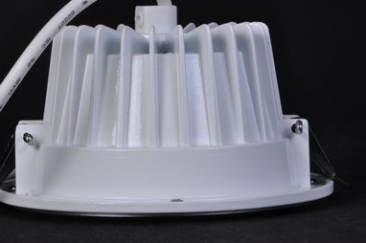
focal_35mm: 177
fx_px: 1796
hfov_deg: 11.6
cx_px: 159
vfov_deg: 7.8
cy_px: 94
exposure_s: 1/125
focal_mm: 75
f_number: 14
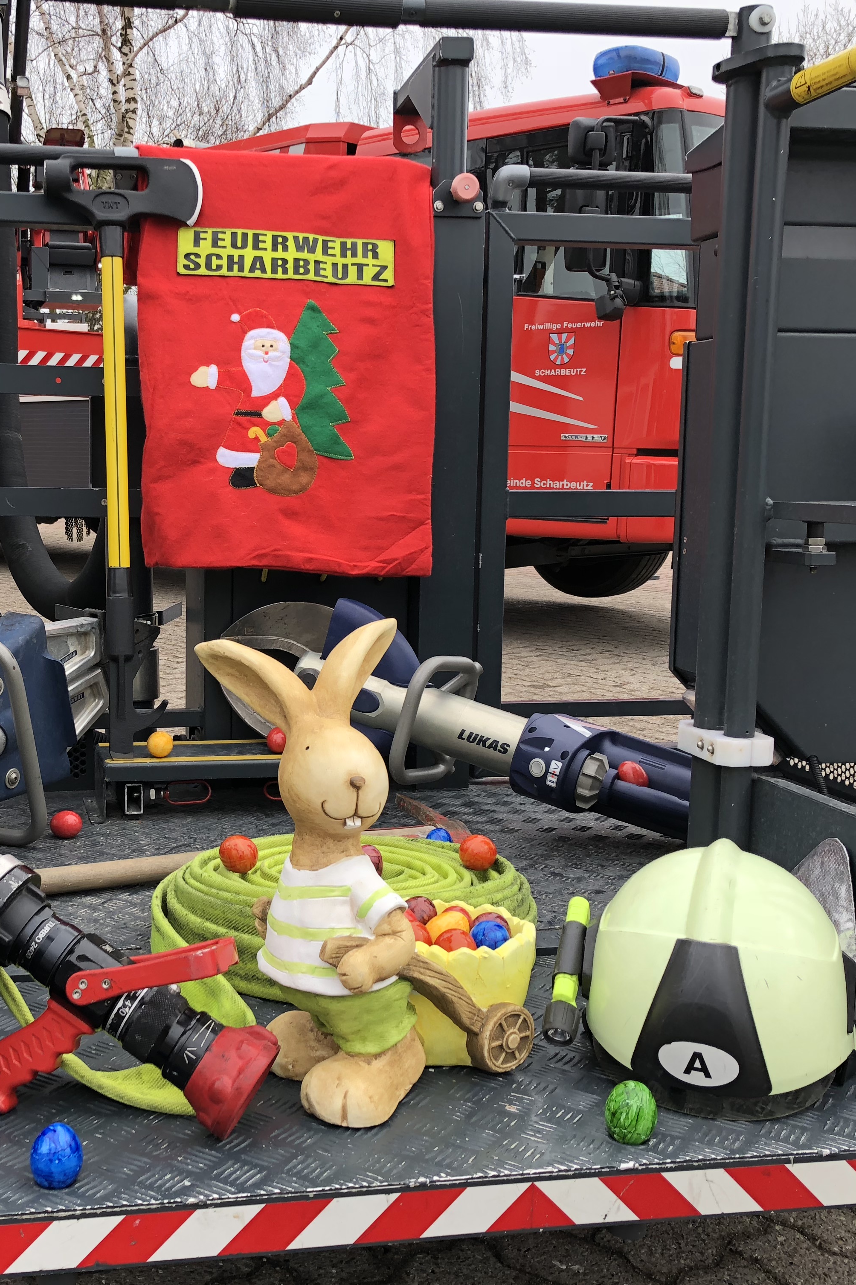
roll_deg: +0.2
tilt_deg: -8.5
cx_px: 203
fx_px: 1391
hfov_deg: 33.4
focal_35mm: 39
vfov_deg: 49.6
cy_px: 643
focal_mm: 3.99
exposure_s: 1/298
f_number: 1.8
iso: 20
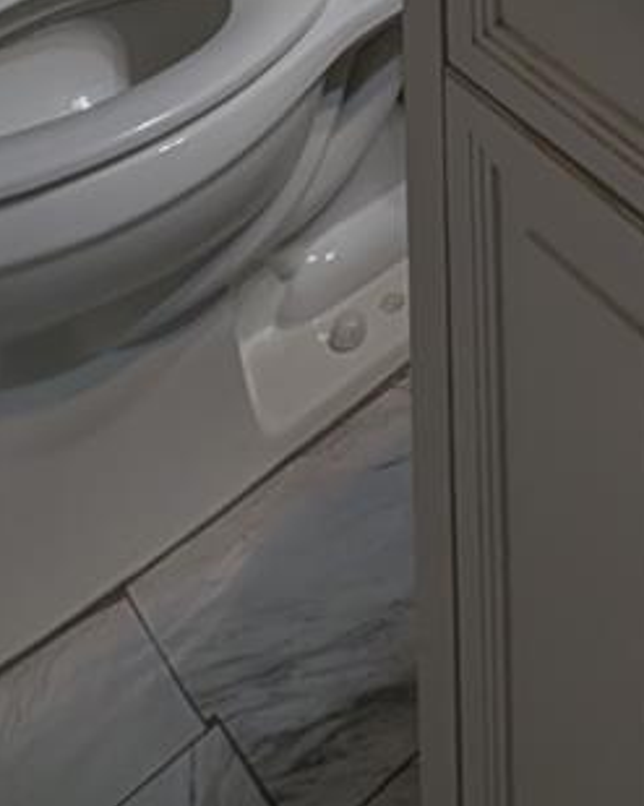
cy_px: -828
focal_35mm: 57
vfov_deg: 18.9
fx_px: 1359
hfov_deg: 23.1
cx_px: 880
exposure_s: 1/156
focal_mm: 2.02
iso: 56
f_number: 1.7
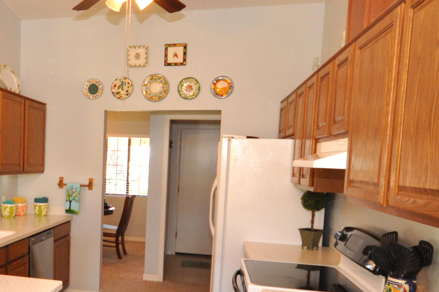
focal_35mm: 37
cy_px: 199
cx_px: 79
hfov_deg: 48.6
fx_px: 451
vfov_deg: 35.4
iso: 720
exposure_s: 1/60
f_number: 4
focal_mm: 10
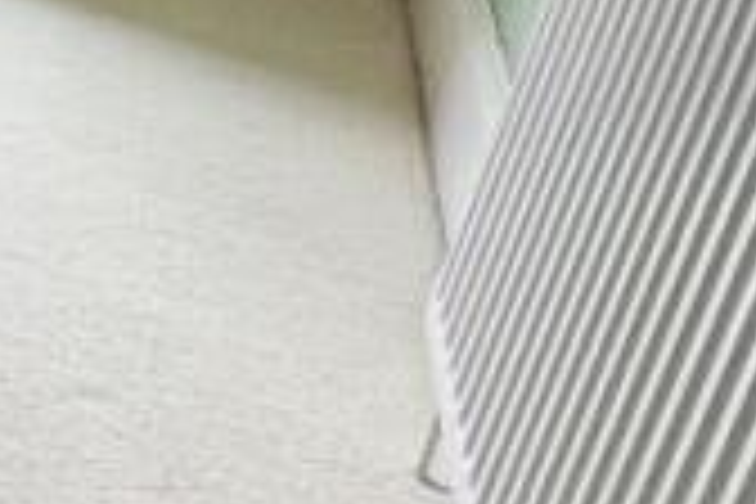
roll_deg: -0.2
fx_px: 1869
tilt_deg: -17.5
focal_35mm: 89
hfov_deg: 12.3
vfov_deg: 14.6
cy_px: -166
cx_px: -1390
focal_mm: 2.22
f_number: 2.2
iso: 200
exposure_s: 1/99
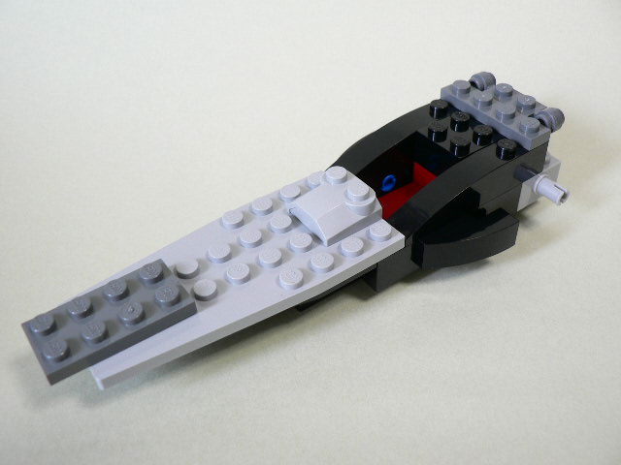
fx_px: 646
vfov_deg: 39.7
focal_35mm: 36
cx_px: 310
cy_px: 232
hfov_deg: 51.4
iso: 80
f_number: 2.8
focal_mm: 6
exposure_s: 1/15
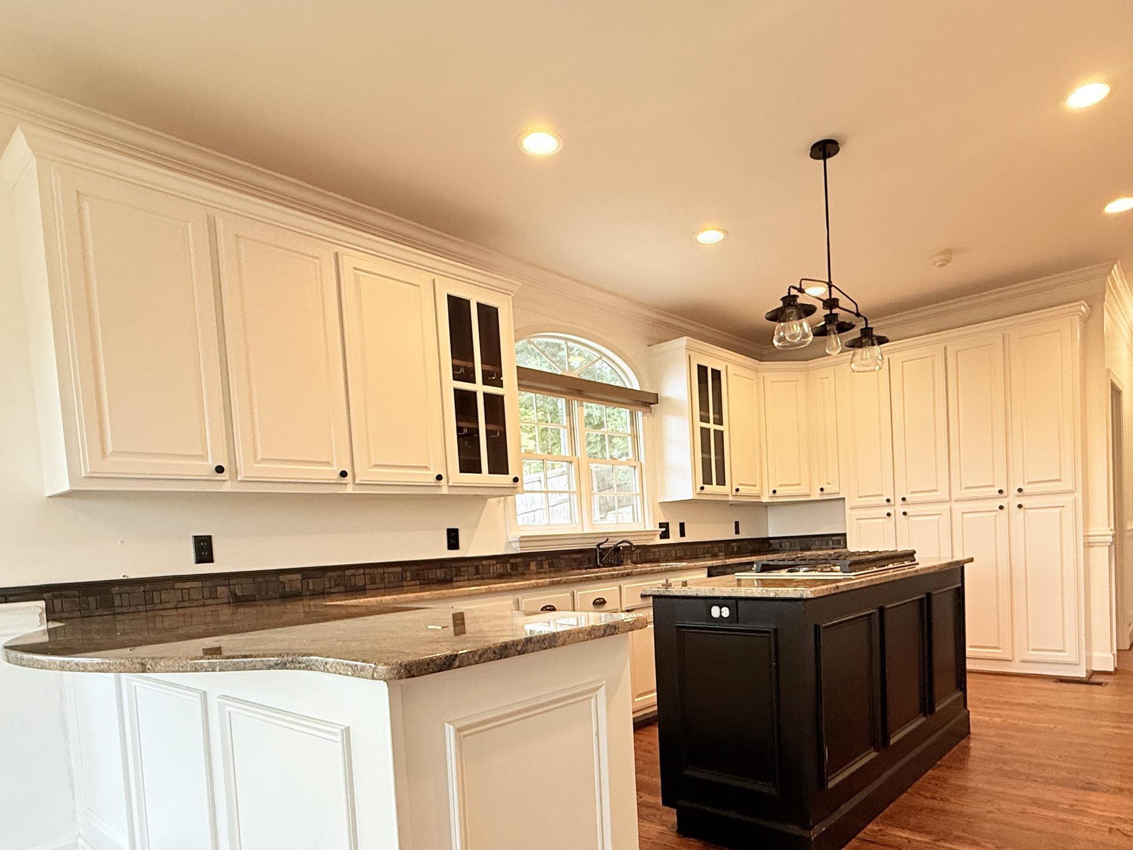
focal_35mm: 22
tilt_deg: -3.6
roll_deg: +2.5
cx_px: 638
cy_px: 576
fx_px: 720
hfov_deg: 76.1
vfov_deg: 59.5
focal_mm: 2.22
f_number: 2.2
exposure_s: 1/120
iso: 250
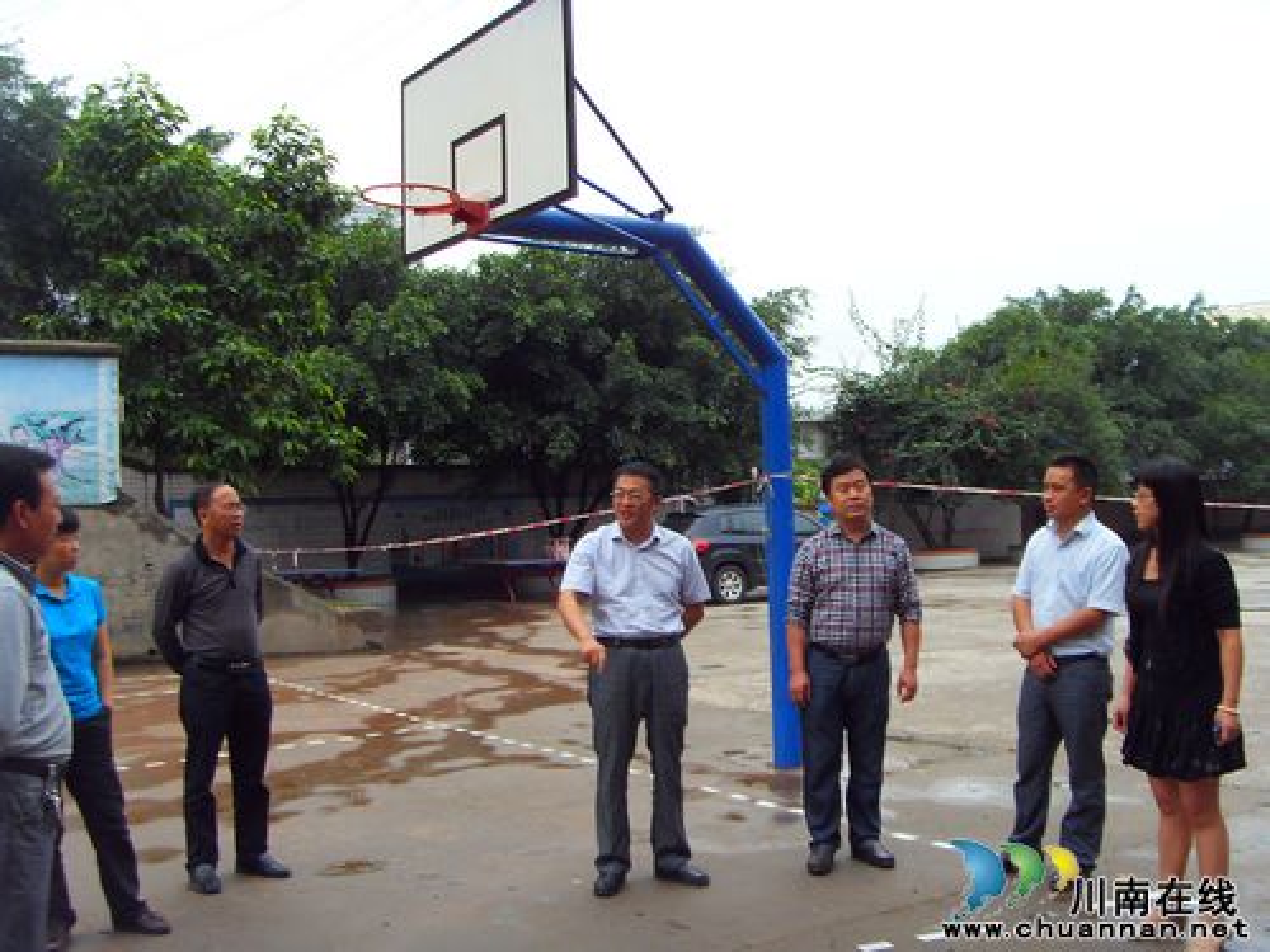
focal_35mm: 39
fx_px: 1431
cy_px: 476
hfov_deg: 47.9
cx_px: 635
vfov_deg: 36.8
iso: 80
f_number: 3.5
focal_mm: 6.6
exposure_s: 1/350
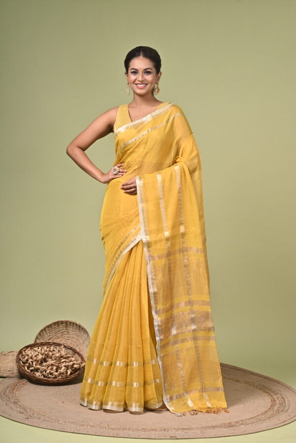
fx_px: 1048
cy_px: 222
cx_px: 148
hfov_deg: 16.1
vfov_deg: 23.9
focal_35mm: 85
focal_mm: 85
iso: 400
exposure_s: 1/160
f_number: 7.1
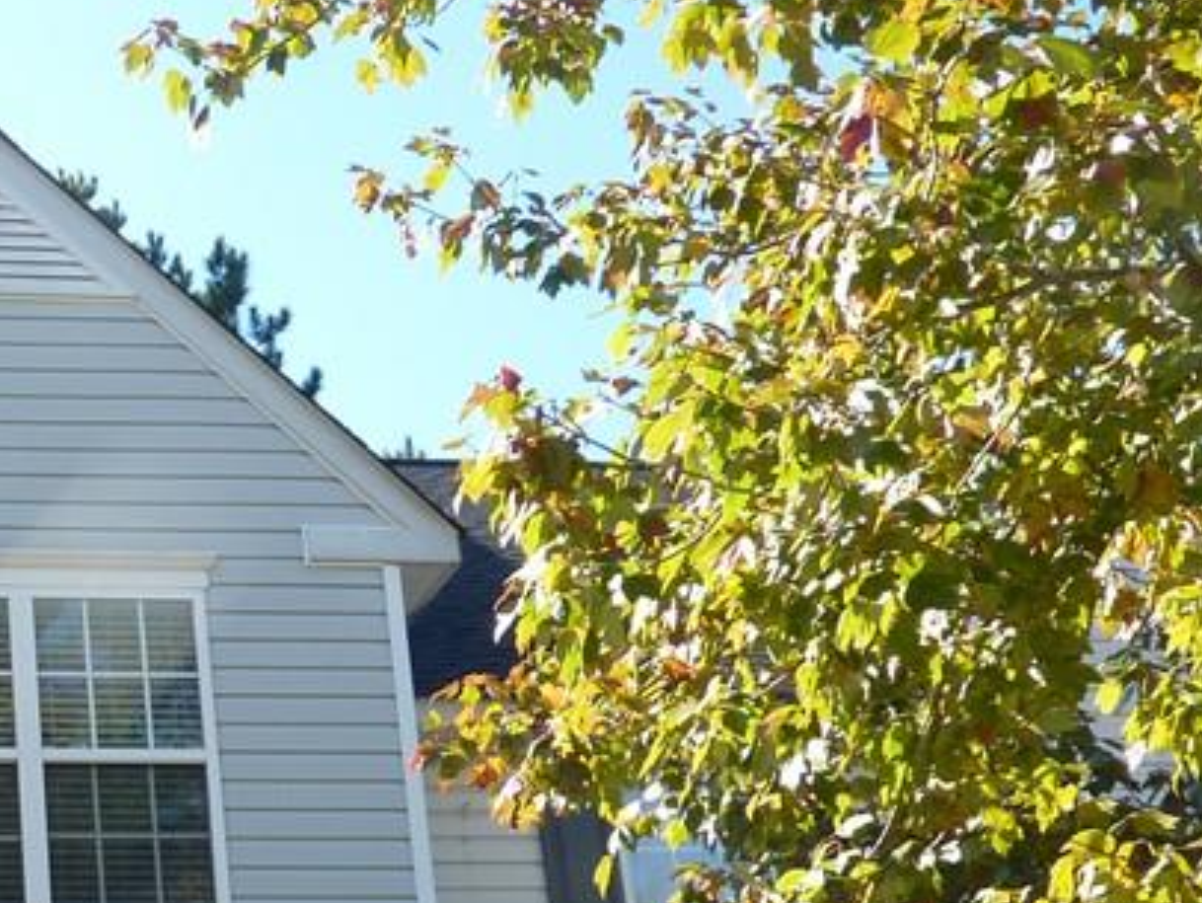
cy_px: 853
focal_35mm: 63
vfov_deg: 22.6
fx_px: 2189
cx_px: -249
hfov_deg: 27.1
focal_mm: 4.1
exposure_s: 1/200
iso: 80
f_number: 4
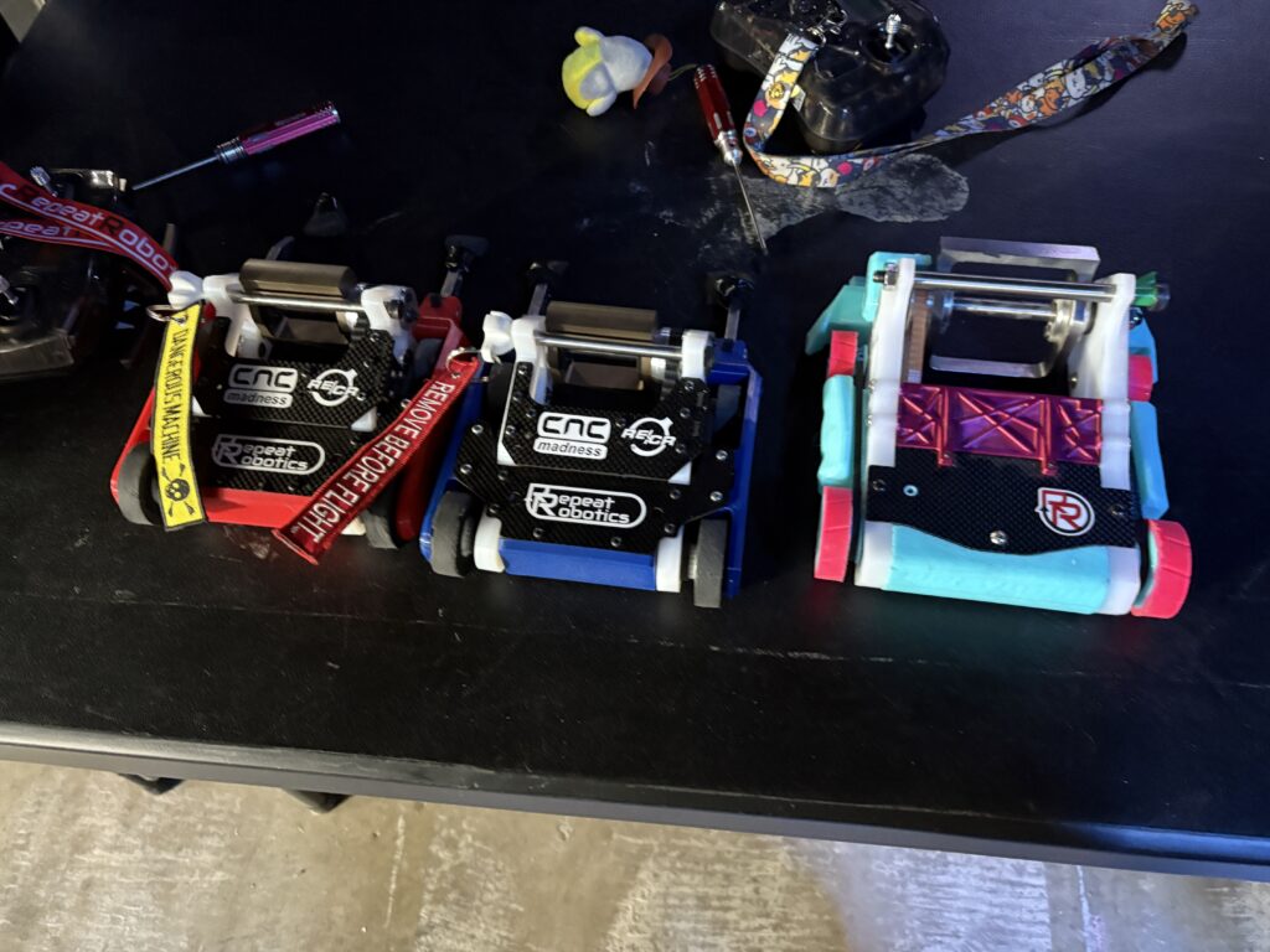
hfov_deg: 67.3
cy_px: 476
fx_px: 954
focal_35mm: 26
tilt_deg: -60.2
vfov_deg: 53.1
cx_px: 635
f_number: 1.6
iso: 800
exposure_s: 1/29
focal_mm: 5.96
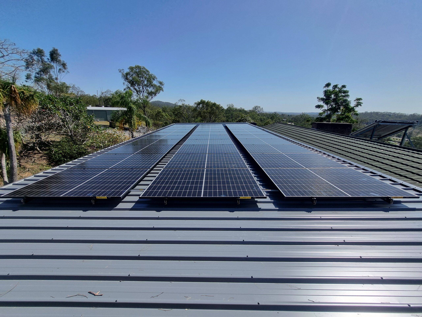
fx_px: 158
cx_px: 211
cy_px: 158
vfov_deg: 89.9
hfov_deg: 106.2
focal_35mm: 13
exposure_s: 1/1520
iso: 50
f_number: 2.2
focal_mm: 1.74
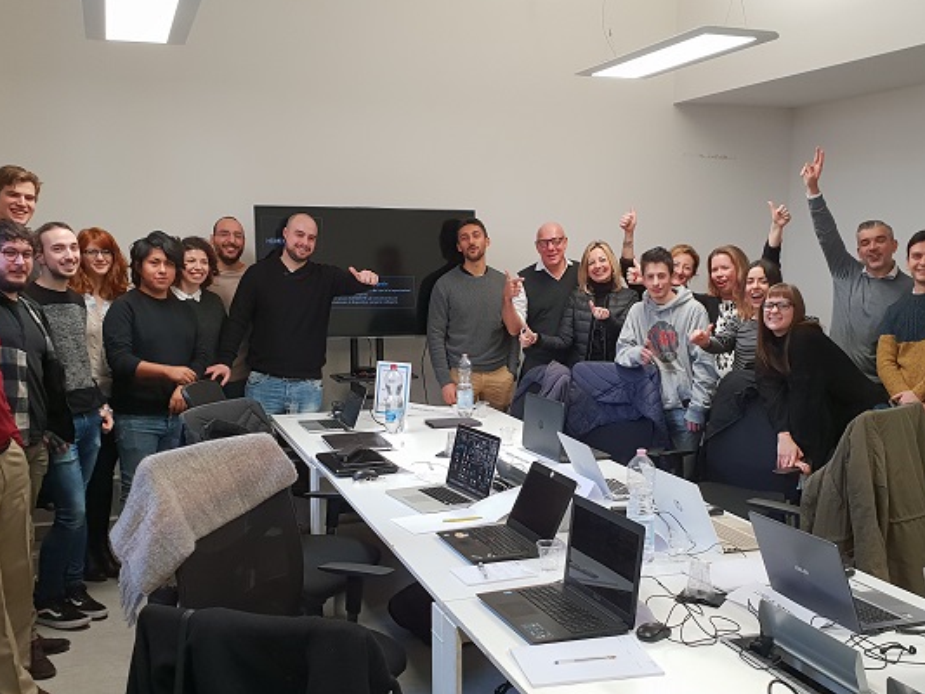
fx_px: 1042
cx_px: 505
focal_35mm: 39
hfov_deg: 47.8
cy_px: 425
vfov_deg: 36.7
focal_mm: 4.3
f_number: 2.4
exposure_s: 1/50
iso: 200
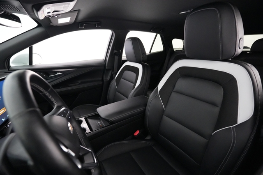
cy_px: 88
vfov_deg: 70.4
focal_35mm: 17
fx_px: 124
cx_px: 132
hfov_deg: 93.3
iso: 12800
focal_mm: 17
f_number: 4
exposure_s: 1/60
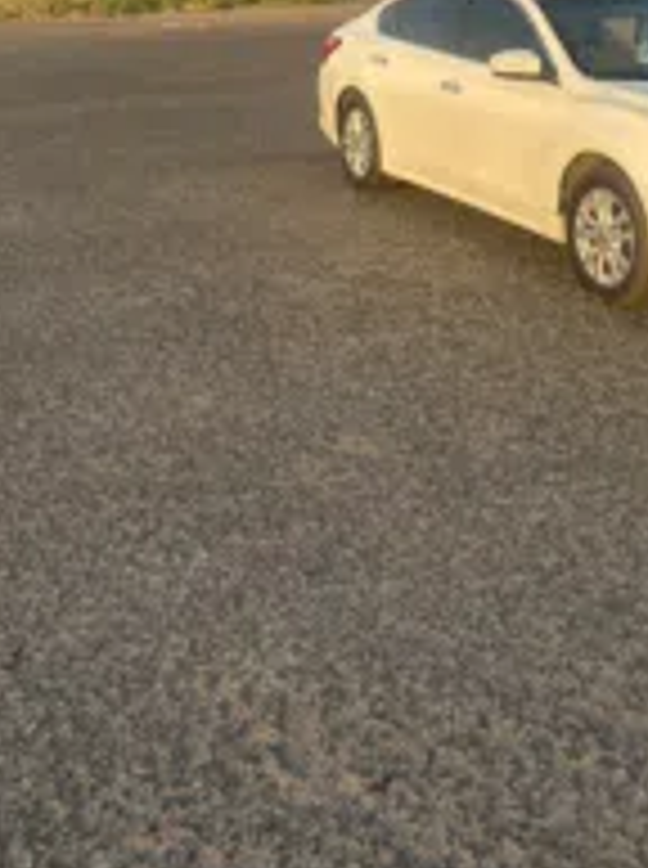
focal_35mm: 54
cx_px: 297
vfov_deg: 33.8
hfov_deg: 26.9
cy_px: 94
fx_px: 1352
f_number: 1.6
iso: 50
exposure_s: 1/1001
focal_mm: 5.96
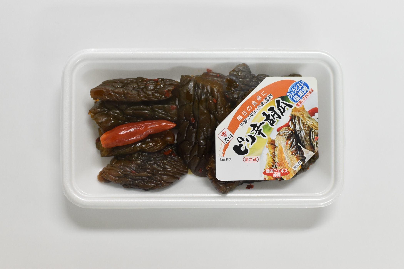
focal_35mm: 52
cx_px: 202
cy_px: 134
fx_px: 589
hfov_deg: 37.9
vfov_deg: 25.8
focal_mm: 35
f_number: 4
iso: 1100
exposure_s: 1/60
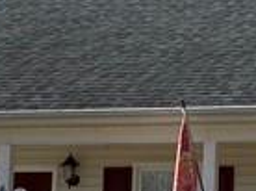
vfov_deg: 7.7
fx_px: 1425
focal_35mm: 193
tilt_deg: +6.9
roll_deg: -0.8
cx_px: 362
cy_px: 85
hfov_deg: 10.0
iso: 32
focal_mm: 4.25
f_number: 1.8
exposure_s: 1/2222
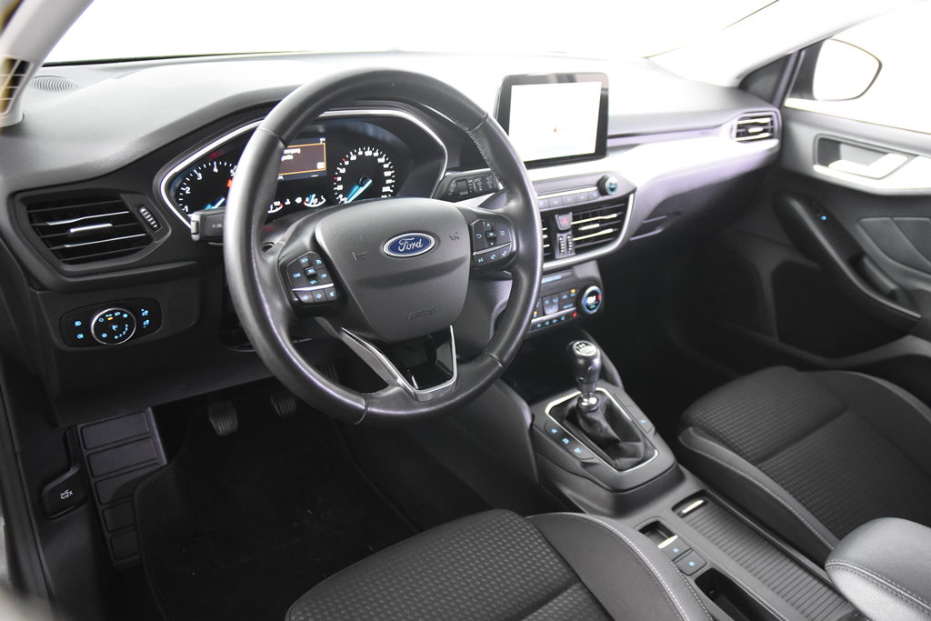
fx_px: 776
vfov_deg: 43.6
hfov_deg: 61.9
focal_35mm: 30
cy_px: 310
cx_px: 466
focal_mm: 20
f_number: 2.8
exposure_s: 1/30
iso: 3600
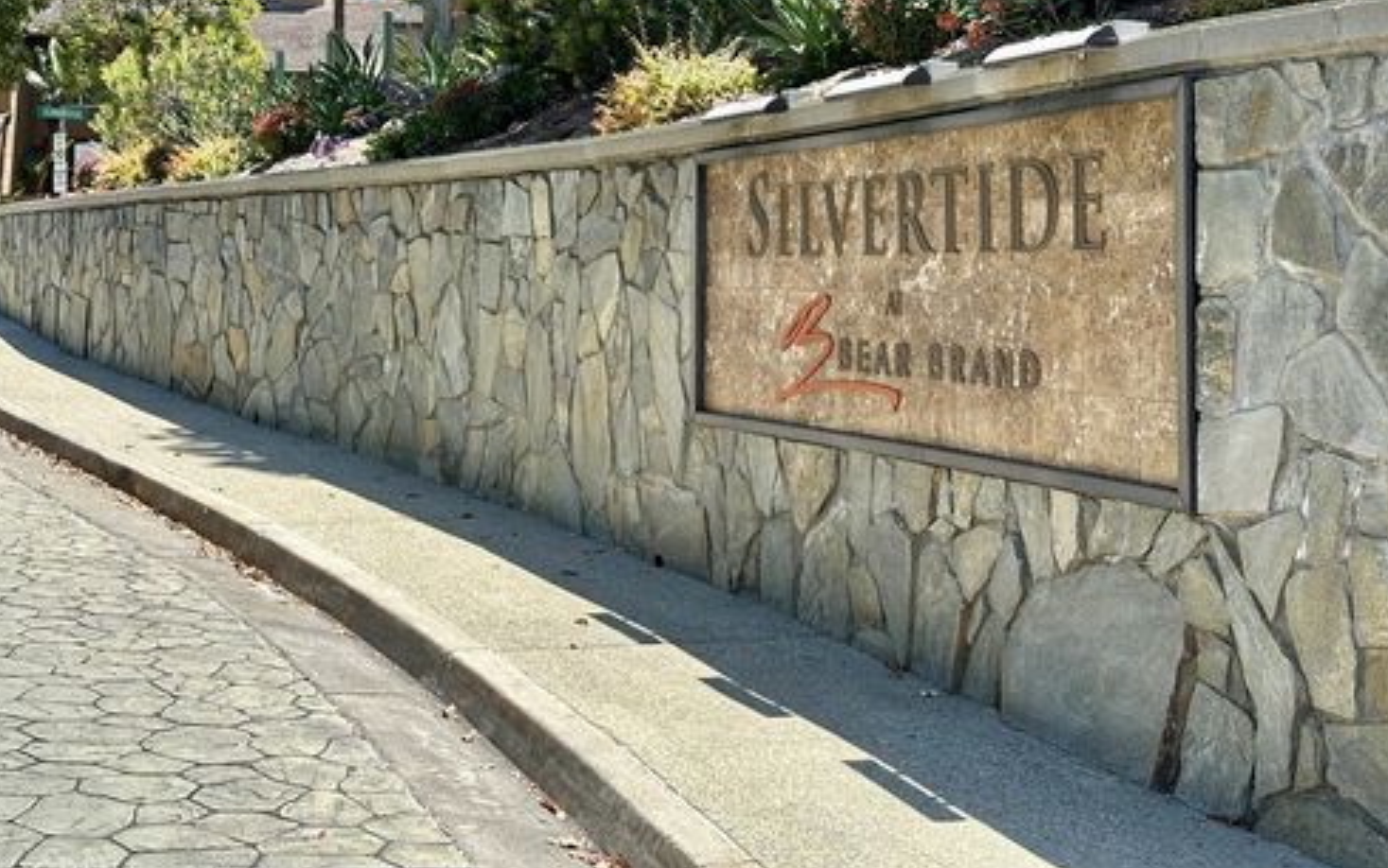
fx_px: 1968
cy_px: 362
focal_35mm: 52
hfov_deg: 38.9
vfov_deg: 24.9
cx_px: 690
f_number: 1.78
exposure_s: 1/1815
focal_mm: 6.86
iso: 64
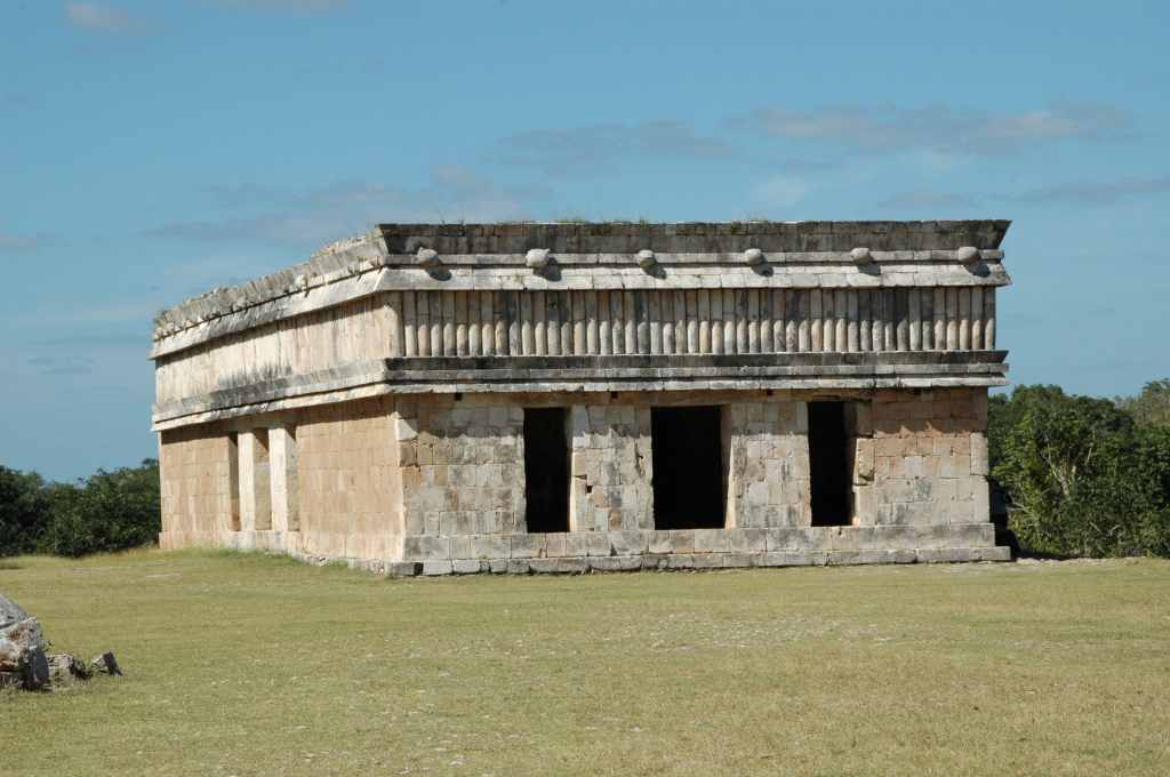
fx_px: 3652
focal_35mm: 112
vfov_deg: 12.1
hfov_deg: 18.2
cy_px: 388
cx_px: 585
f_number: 11
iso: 400
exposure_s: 1/500
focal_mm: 75
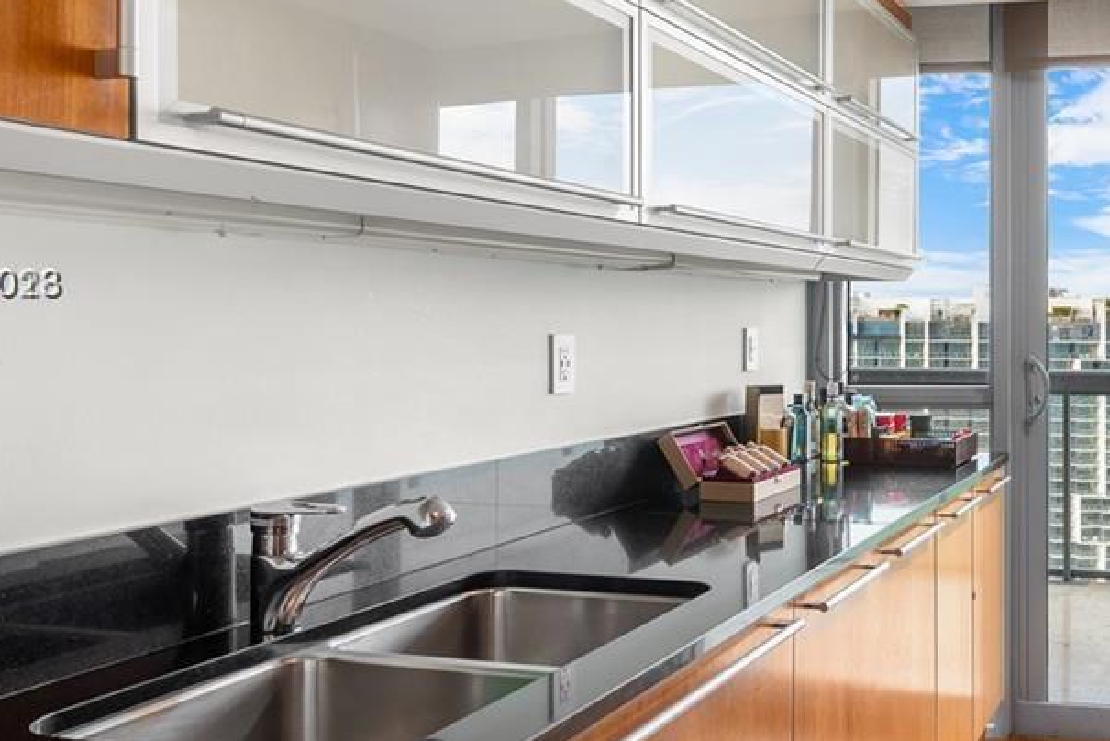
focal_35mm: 37
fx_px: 1141
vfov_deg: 35.8
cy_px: 287
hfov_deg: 47.9
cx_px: 941
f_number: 8
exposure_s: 1/8
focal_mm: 14
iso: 400
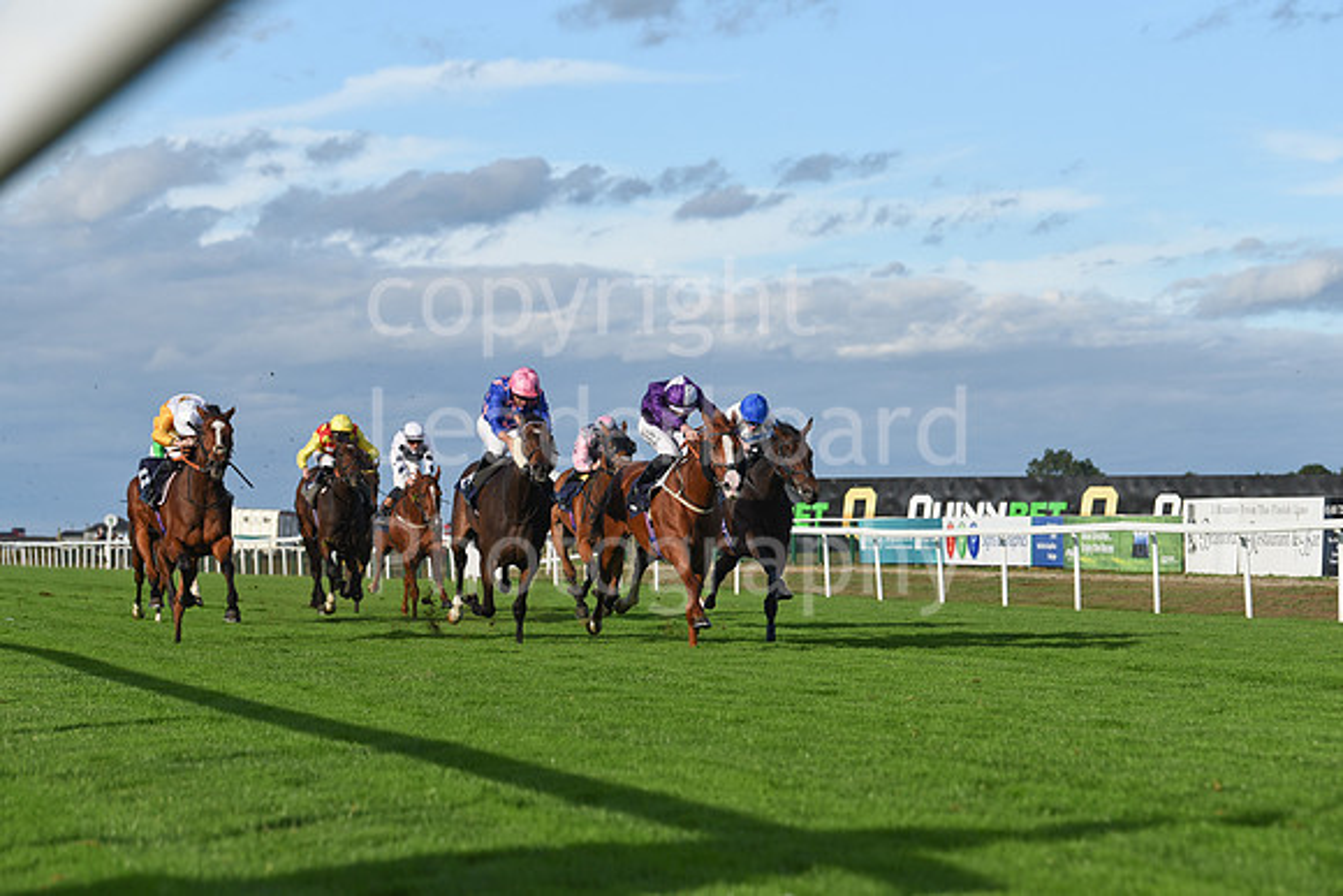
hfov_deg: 17.6
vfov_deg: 11.8
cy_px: 448
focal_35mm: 116
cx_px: 672
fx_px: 4328
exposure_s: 1/2500
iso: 400
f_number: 5
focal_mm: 116
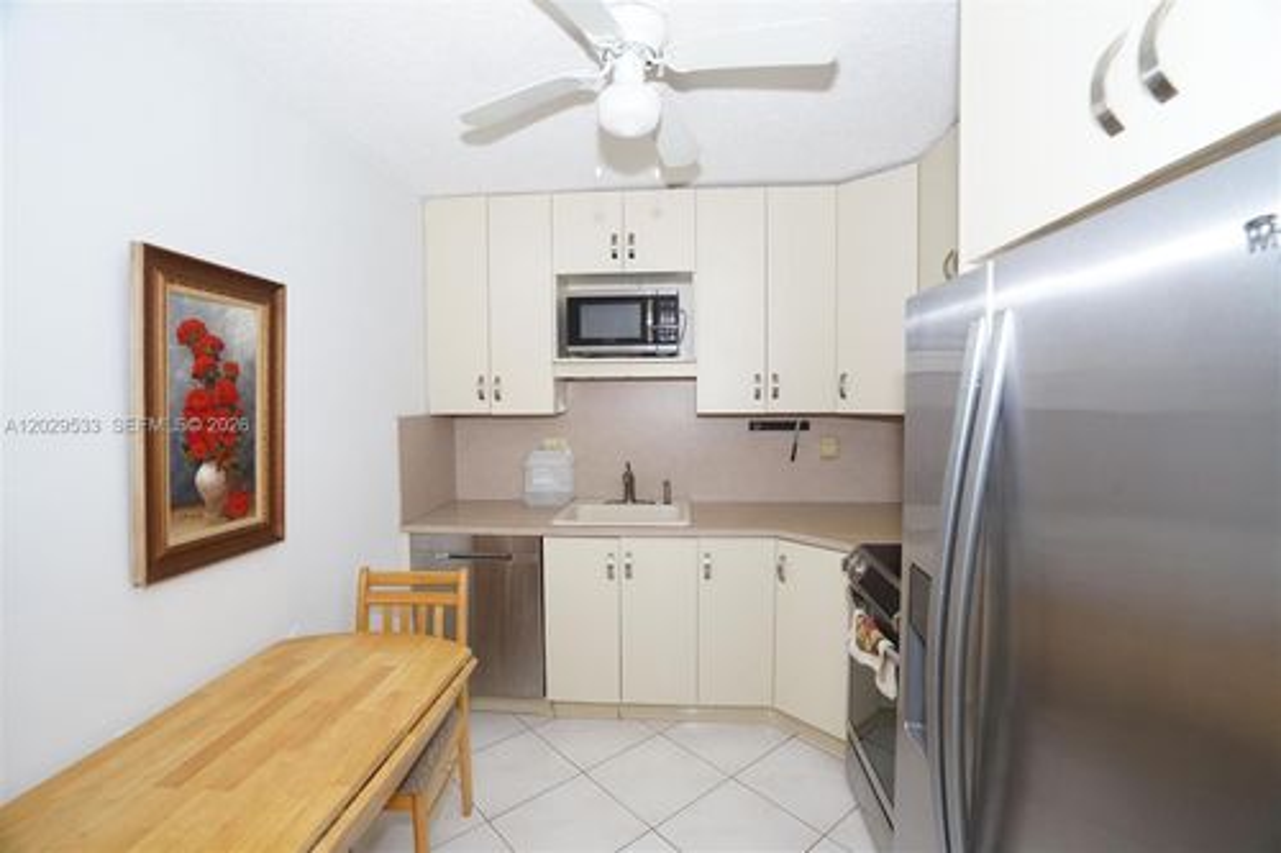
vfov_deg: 73.7
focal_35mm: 16
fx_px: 569
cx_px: 640
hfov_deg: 96.8
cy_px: 426
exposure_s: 1/60
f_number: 7.1
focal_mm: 16
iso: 1000
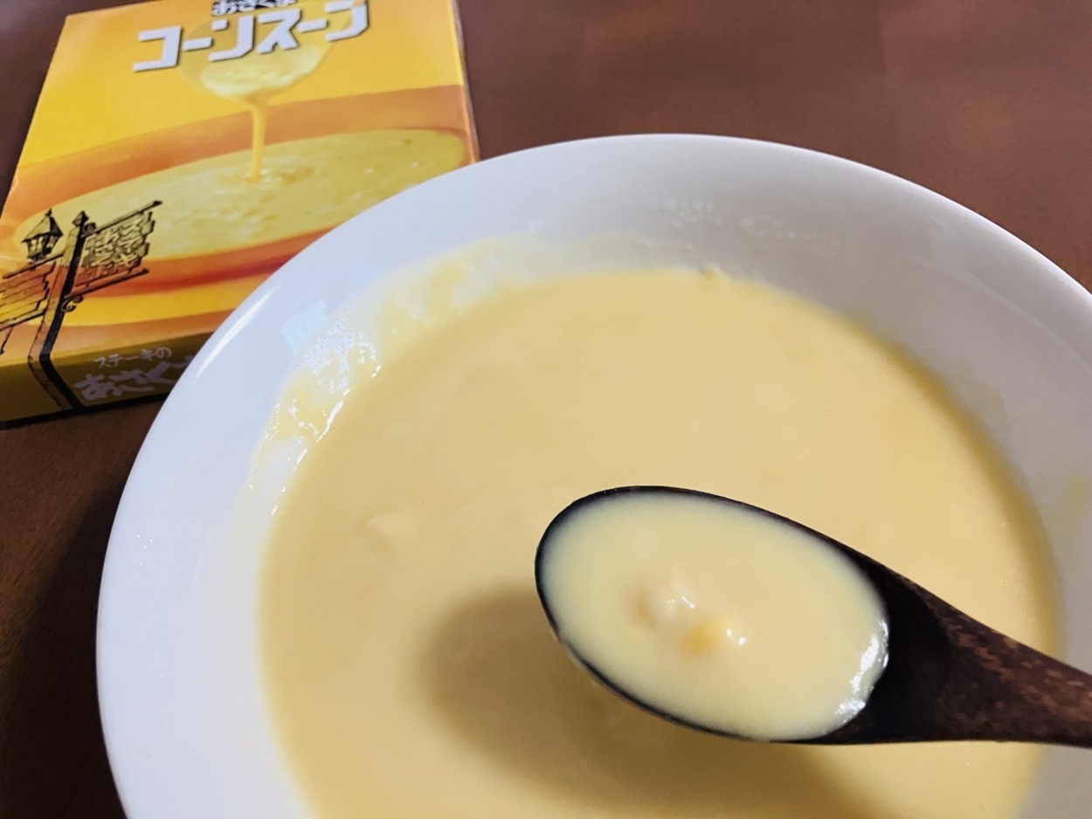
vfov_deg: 49.8
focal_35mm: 28
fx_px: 883
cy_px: 410
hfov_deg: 63.4
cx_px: 546
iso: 320
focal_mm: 3.99
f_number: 1.8
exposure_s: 1/43
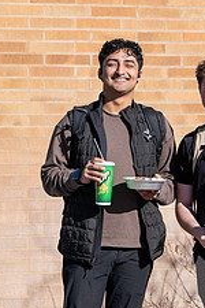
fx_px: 2075
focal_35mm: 243
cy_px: 75
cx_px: 143
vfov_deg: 8.5
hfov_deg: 5.7
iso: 400
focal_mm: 81
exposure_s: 1/10000
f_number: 2.8
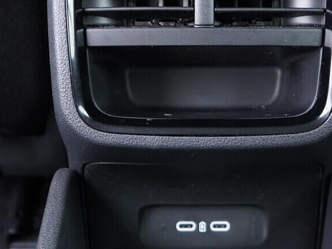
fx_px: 825
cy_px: 37
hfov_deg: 22.7
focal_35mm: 86
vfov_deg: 17.0
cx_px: 189
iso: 1250
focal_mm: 24
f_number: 2.8
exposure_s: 1/40
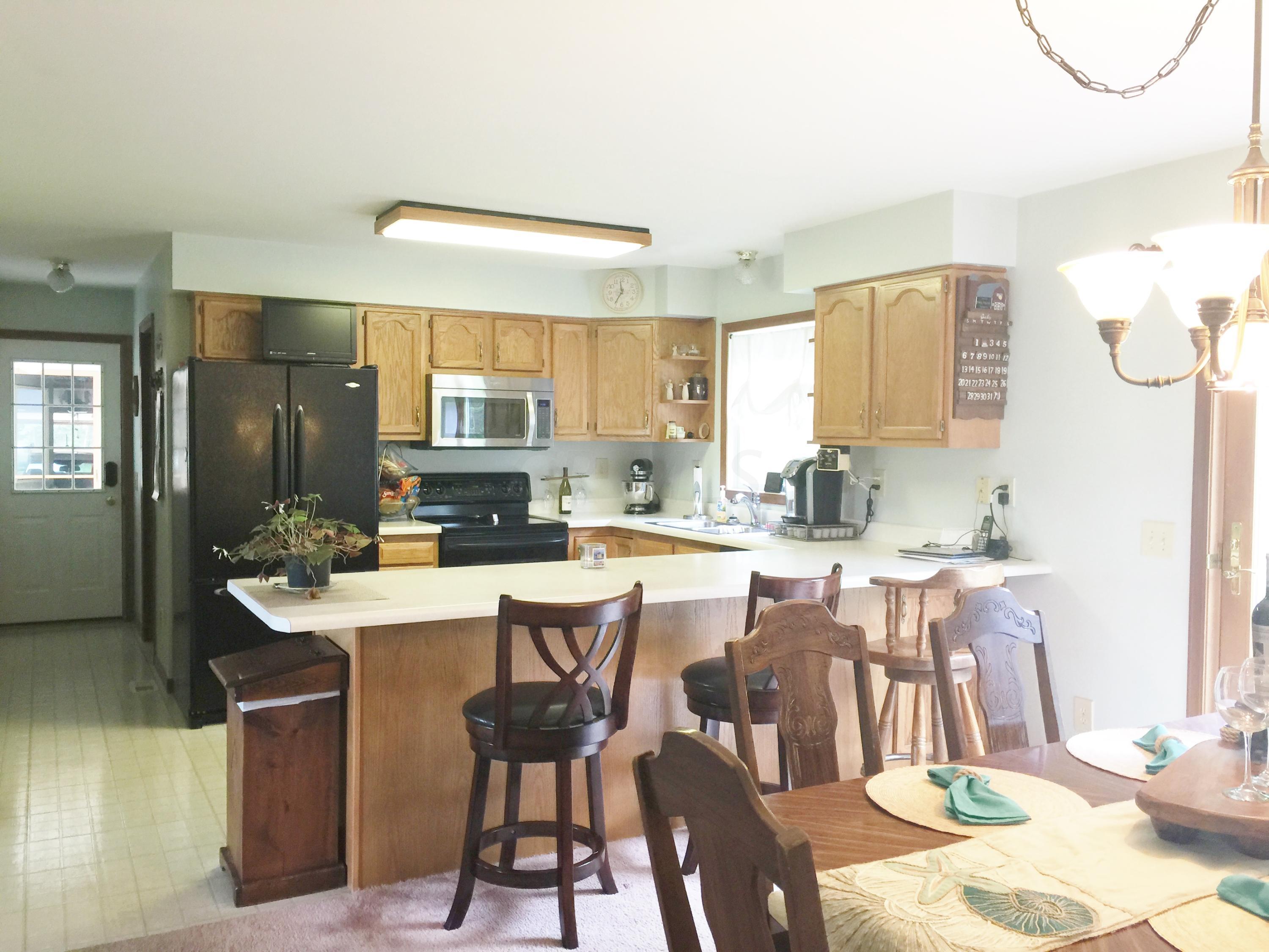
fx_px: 1063
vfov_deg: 48.2
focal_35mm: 29
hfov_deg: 61.7
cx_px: 634
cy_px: 476
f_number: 2.2
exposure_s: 1/15
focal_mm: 4.15
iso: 40
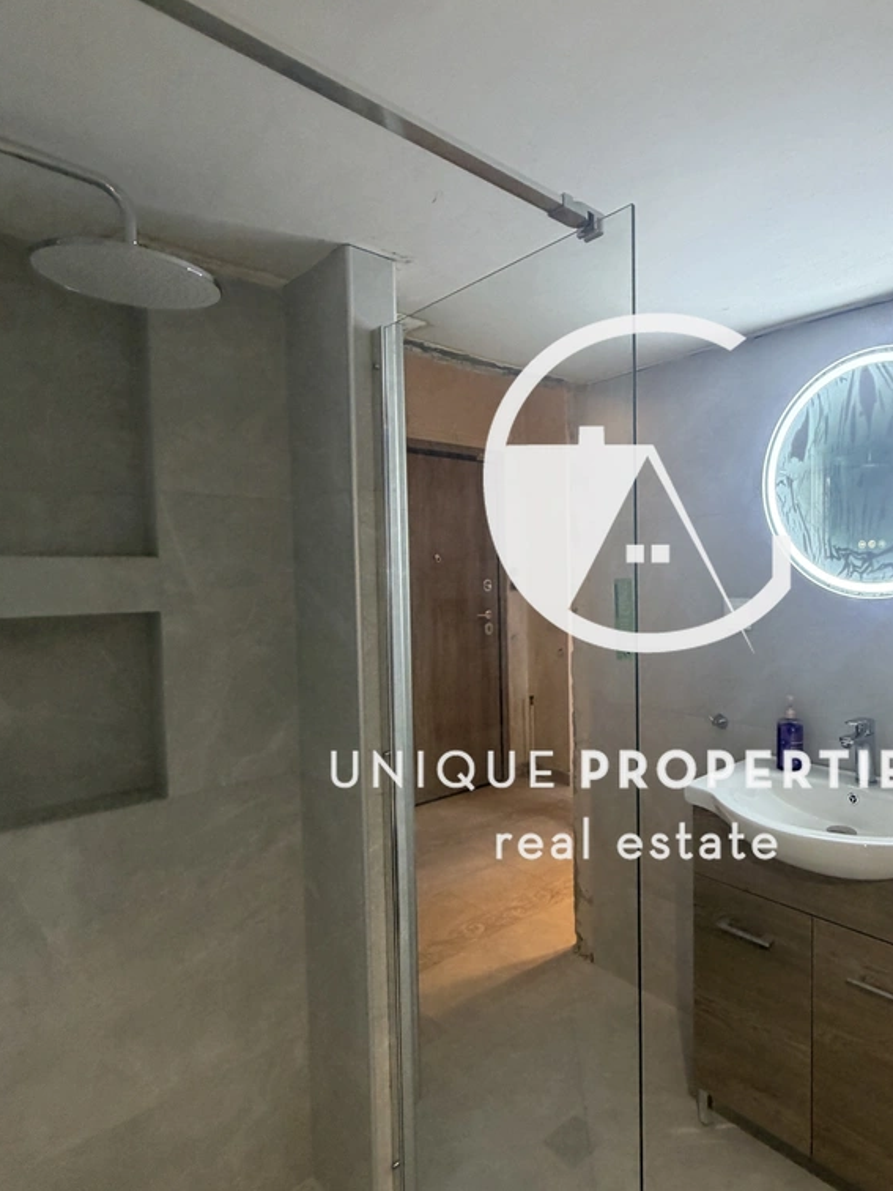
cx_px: 628
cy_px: 605
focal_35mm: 20
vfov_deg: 81.7
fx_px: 688
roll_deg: +0.1
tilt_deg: -1.9
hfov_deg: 63.4
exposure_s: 1/50
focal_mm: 2.22
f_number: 2.2
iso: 200
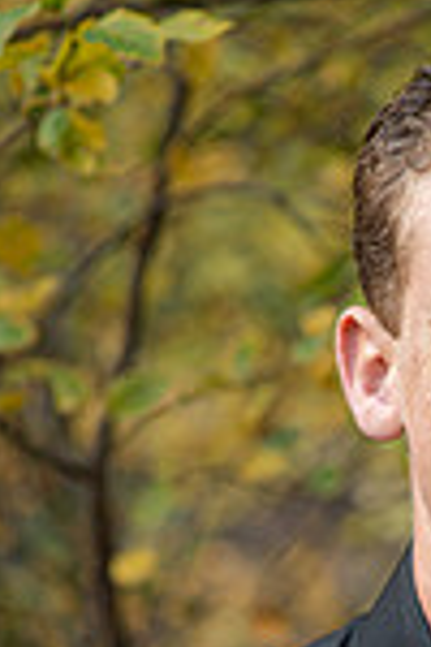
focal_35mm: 255
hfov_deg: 5.4
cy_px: 772
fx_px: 4579
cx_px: 528
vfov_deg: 8.0
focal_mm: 85
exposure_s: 1/320
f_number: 2.5
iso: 640
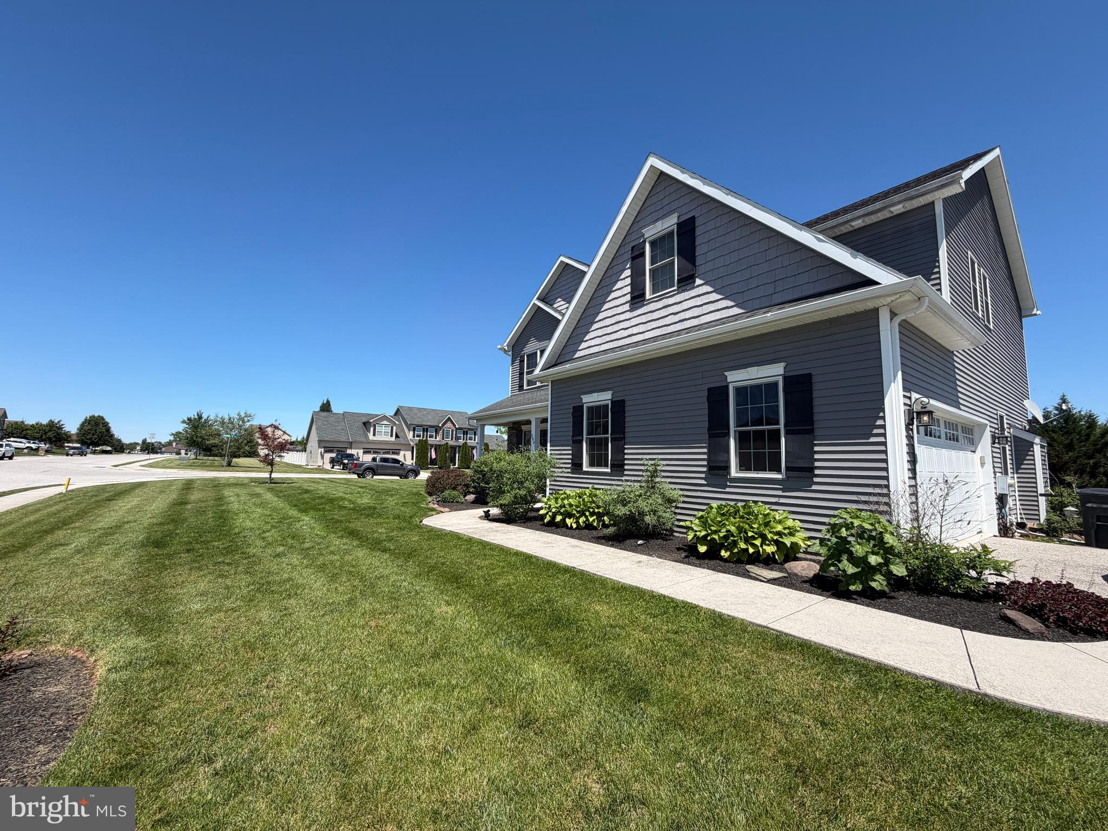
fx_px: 448
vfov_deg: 85.7
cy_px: 416
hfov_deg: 102.1
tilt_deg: +4.9
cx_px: 554
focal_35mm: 14
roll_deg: -0.7
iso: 25
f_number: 2.2
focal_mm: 2.22
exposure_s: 1/770
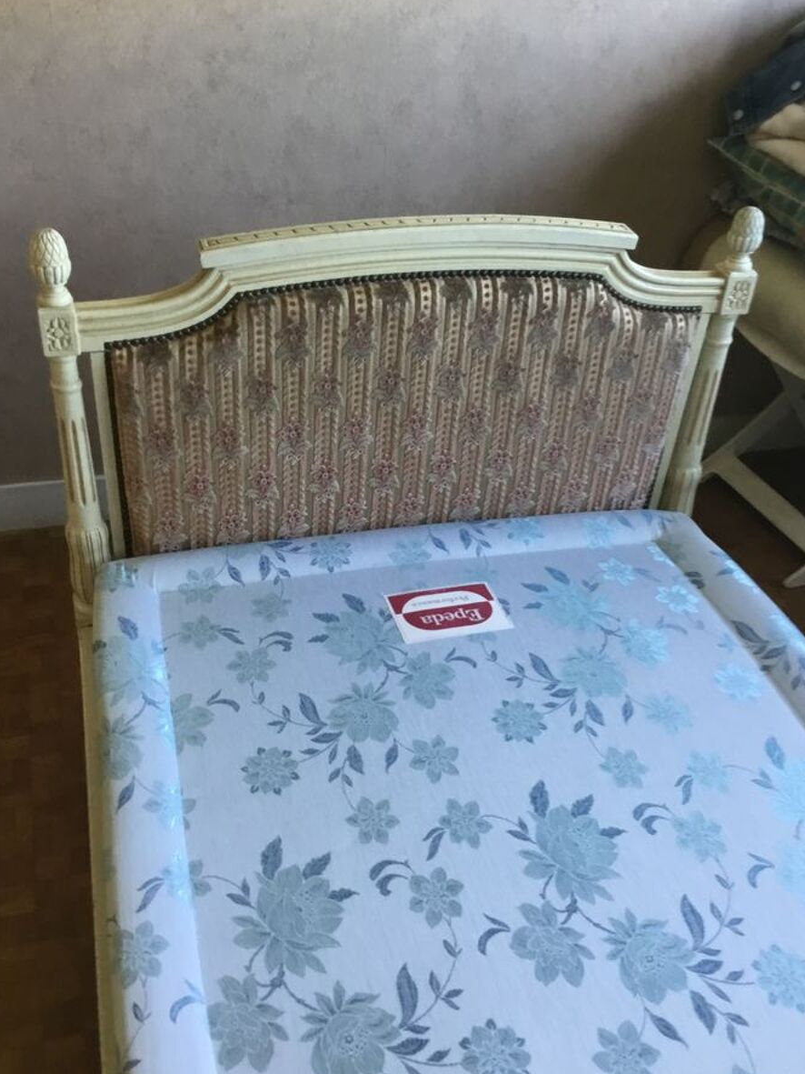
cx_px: 431
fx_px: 1085
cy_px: 567
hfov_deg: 40.7
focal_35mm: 35
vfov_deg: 52.6
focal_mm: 3.3
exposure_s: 1/33
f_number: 2.4
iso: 125
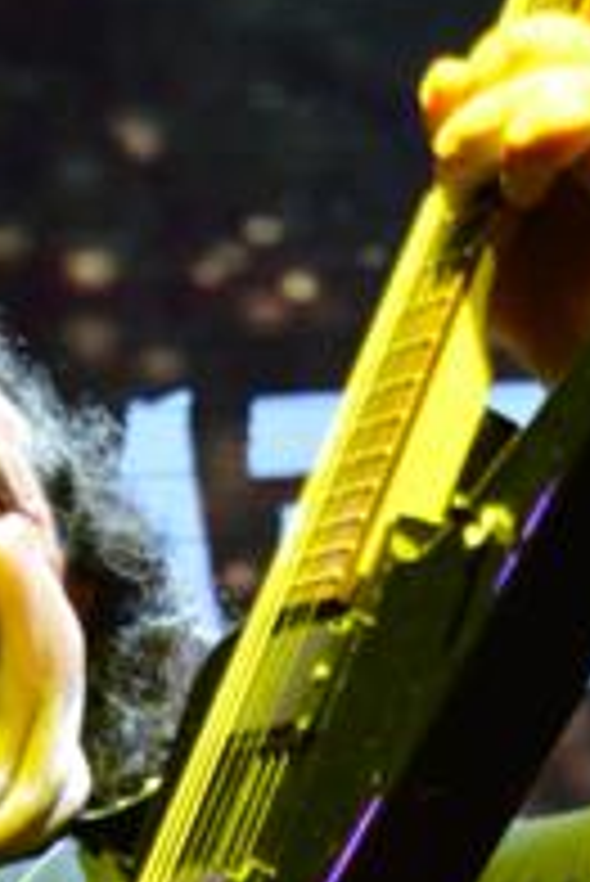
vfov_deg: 11.2
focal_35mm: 176
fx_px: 4319
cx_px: 164
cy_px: 1305
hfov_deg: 7.8
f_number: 4.8
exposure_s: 1/60
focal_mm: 36
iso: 1250
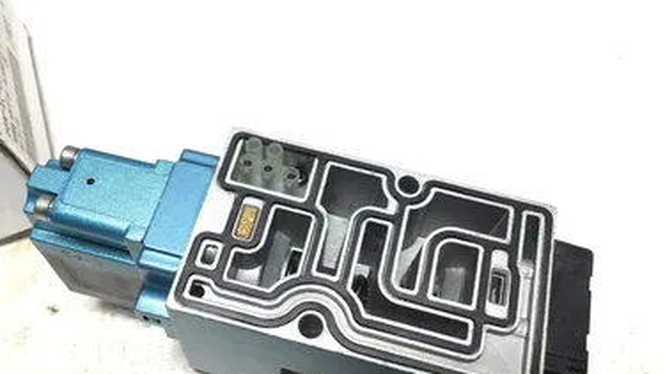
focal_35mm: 36
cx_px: 317
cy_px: 199
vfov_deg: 32.8
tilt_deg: -59.7
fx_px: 635
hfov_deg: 55.3
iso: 25
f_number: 2.4
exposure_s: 1/60
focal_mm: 3.3
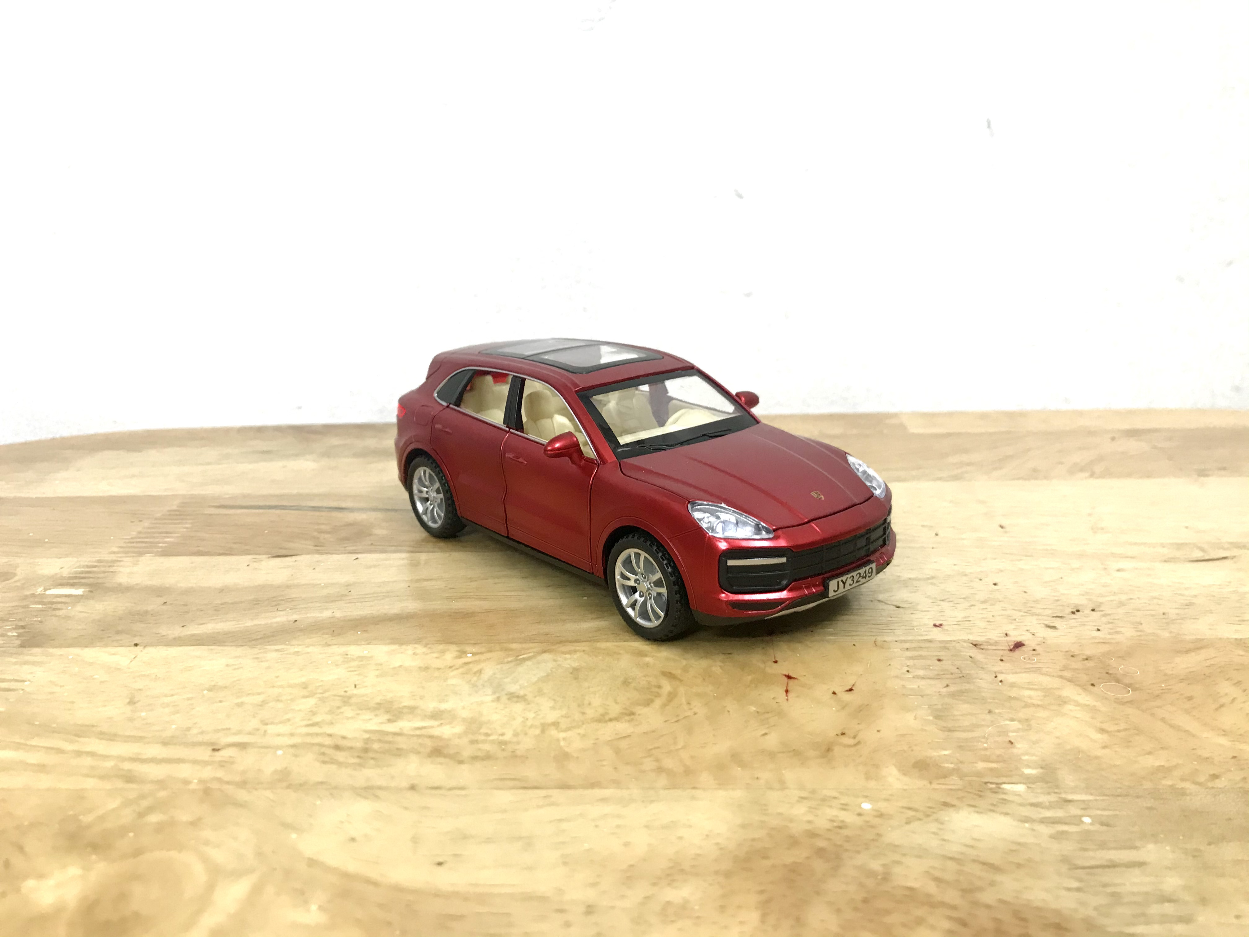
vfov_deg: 49.7
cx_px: 624
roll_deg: +2.9
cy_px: 468
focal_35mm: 28
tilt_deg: -15.8
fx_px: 1010
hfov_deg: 63.4
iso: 40
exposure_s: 1/17
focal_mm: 3.99
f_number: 1.8
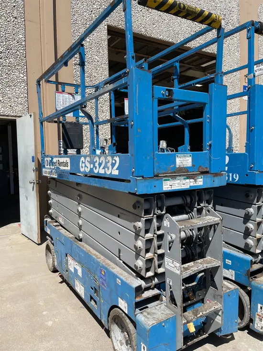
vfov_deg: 67.3
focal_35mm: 26
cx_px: 132
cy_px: 176
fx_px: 263
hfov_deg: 53.1
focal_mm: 4.2
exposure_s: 1/3401
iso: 32
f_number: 1.6
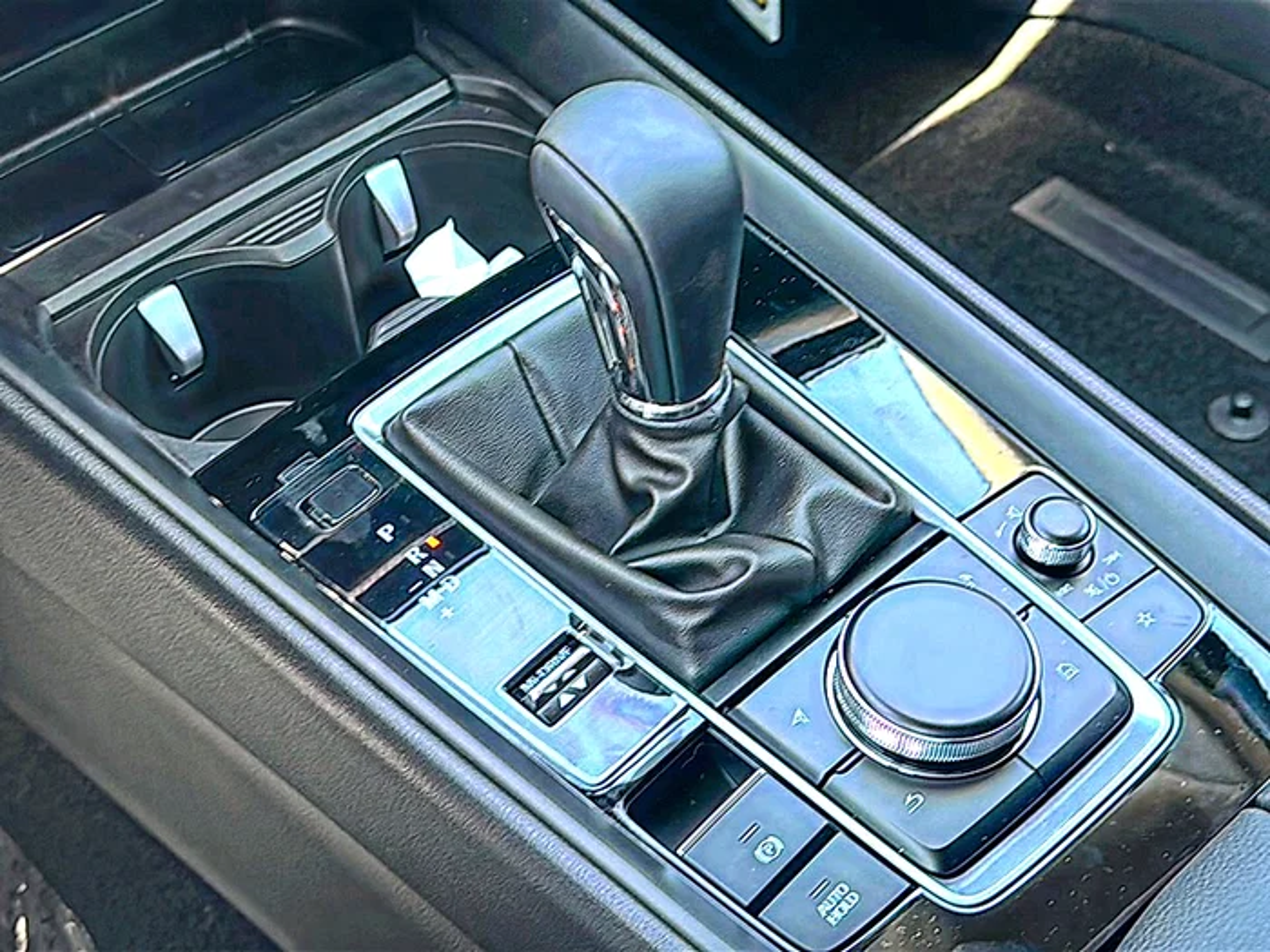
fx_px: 1614
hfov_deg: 42.9
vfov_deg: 32.9
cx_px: 635
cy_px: 476
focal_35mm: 44
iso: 50
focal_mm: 6.86
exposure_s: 1/44
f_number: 1.78
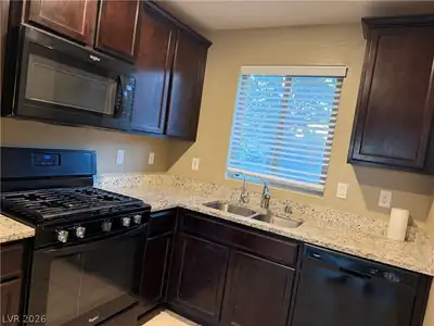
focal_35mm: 24
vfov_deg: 56.8
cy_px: 163
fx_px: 301
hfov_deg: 71.6
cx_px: 217
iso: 400
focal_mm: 6.76
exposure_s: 1/60
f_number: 1.78
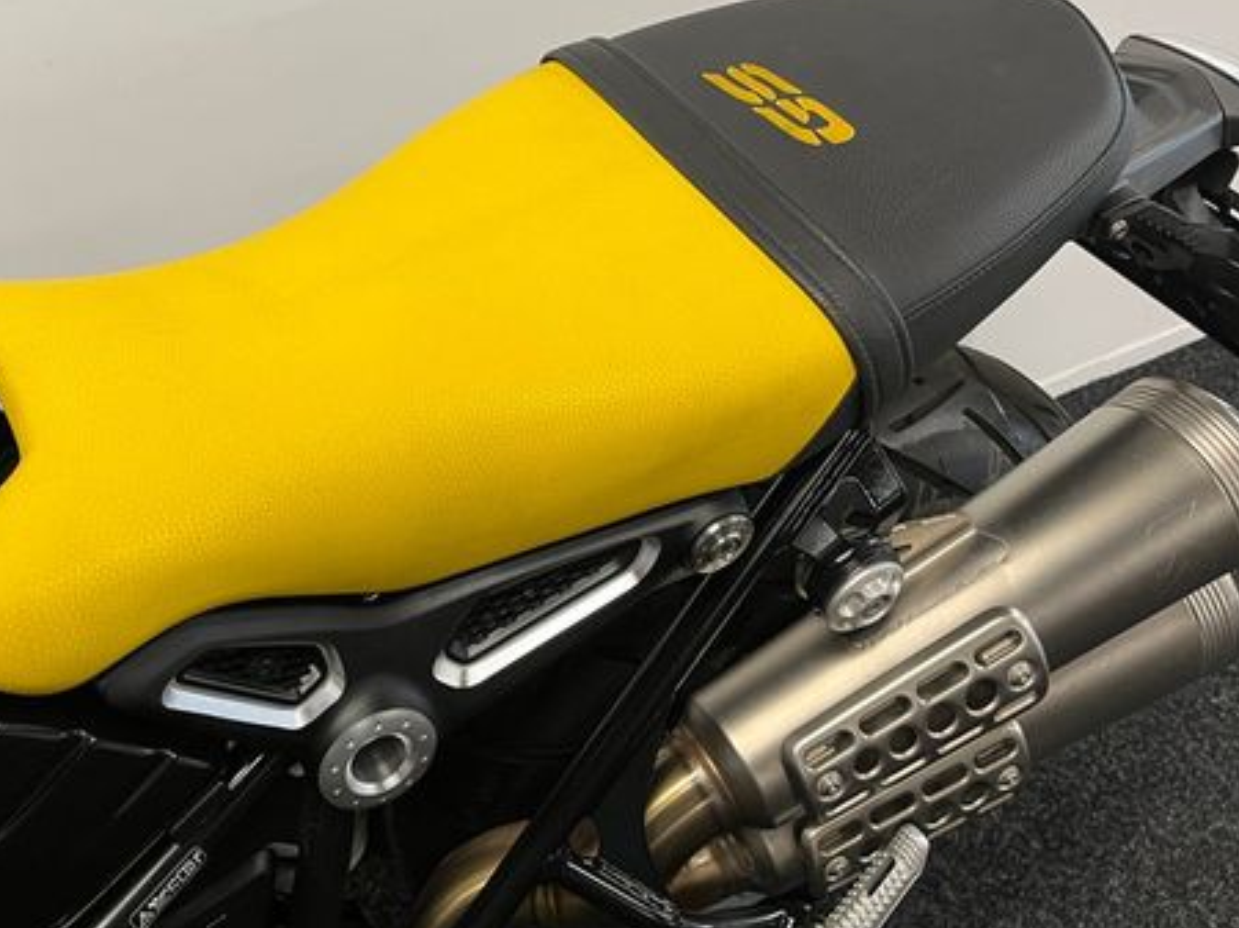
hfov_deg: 49.7
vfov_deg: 38.3
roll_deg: +1.5
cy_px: 319
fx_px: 1324
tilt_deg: -34.5
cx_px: 471
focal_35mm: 37
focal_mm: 5.1
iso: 80
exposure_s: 1/50
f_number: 1.6
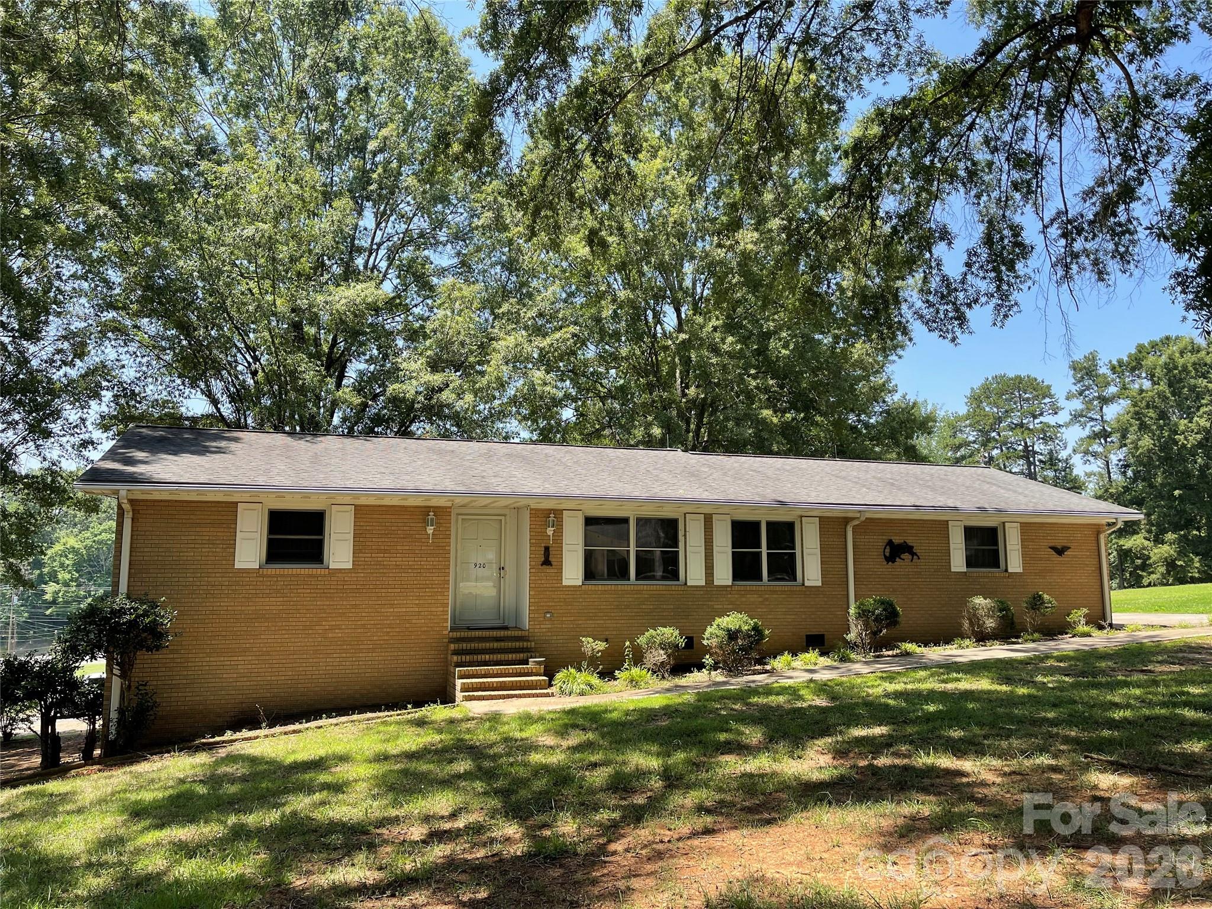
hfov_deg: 69.4
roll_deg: +0.0
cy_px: 454
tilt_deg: +7.5
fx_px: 875
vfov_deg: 54.9
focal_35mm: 25
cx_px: 606
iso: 32
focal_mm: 5.1
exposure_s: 1/786
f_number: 1.6
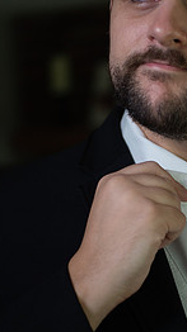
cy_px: 153
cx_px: 183
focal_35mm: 108
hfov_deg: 11.1
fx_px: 954
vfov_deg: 19.8
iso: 1000
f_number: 3.2
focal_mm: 60
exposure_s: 1/250
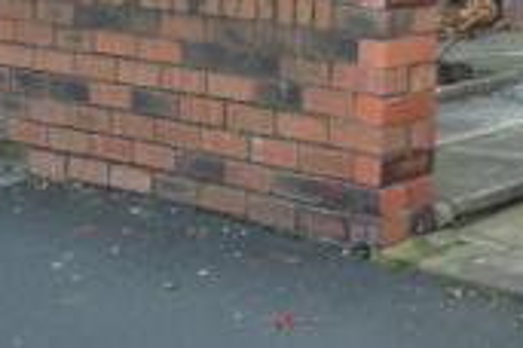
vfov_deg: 11.0
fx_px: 1671
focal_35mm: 115
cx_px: 708
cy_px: -316
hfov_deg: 16.6
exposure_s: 1/60
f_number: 5.6
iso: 500
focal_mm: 20
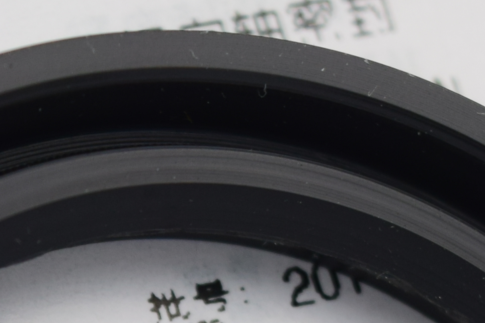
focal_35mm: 342
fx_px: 4607
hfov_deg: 6.0
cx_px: 201
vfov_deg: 4.0
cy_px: 658
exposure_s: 1/15
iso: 200
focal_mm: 46
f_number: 5
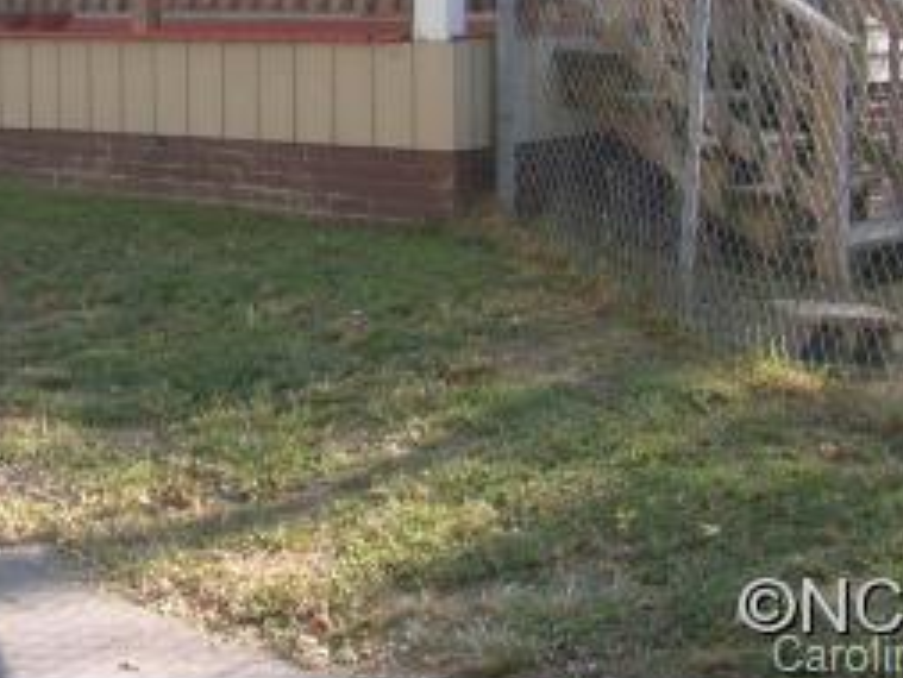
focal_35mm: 78
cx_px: 146
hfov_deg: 24.5
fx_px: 2036
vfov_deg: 18.1
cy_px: -89
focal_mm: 5.7
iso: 50
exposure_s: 1/60
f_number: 4.9
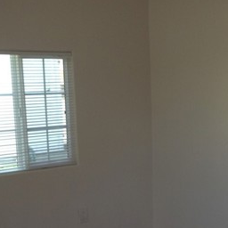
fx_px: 544
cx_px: 123
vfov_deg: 23.3
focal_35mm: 73
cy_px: 182
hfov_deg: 23.7
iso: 64
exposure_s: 1/60
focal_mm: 4.12
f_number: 2.4
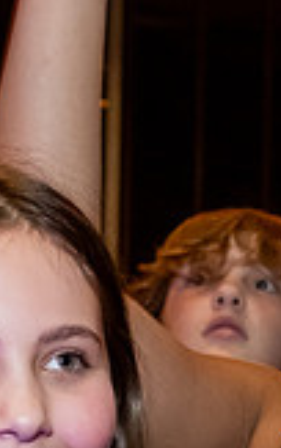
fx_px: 1995
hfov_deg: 7.8
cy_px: 562
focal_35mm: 163
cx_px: -190
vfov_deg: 12.5
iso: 3200
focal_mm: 24.2
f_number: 4
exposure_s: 1/60
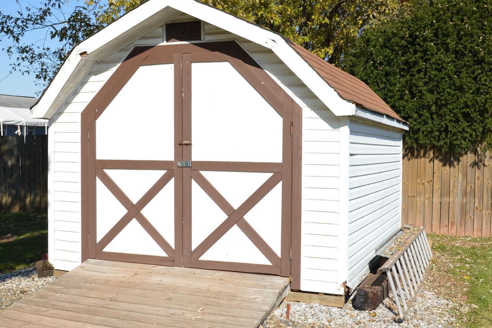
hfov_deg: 41.1
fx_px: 656
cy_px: 166
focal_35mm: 48
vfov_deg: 28.1
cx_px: 223
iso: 100
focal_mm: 24
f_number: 9
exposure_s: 1/200
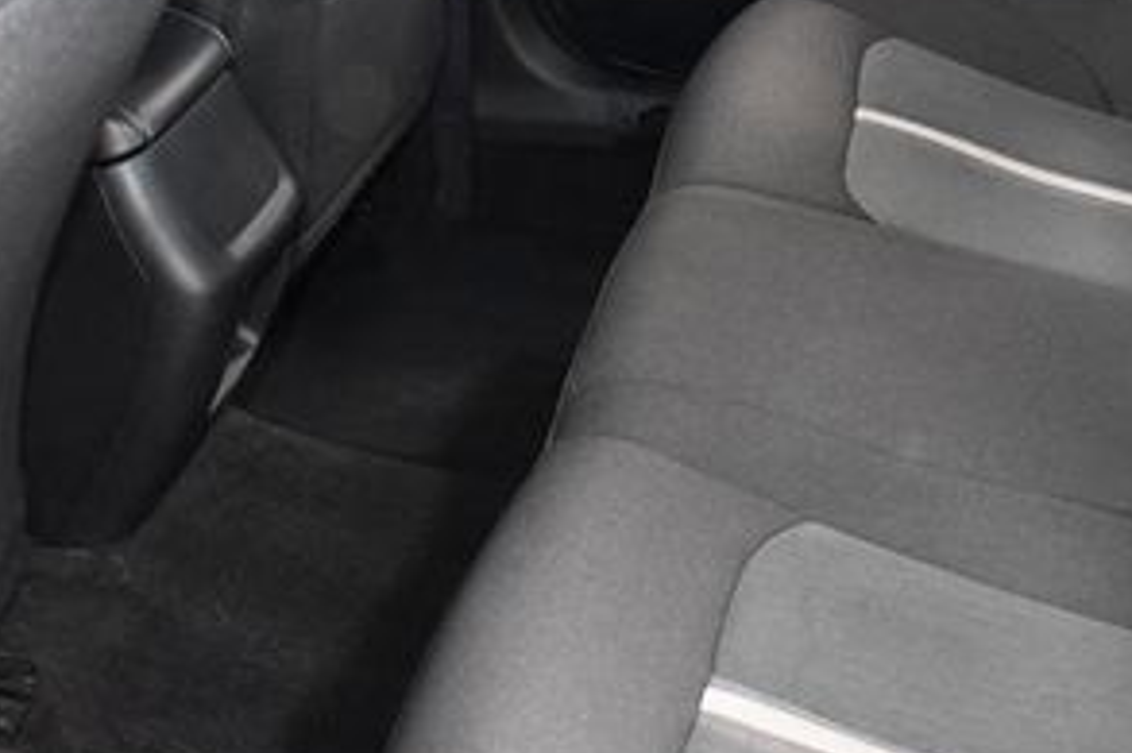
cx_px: 958
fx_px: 1854
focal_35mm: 59
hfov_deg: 32.7
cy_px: 272
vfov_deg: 22.9
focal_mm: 18
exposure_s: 1/125
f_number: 3.5
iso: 2500
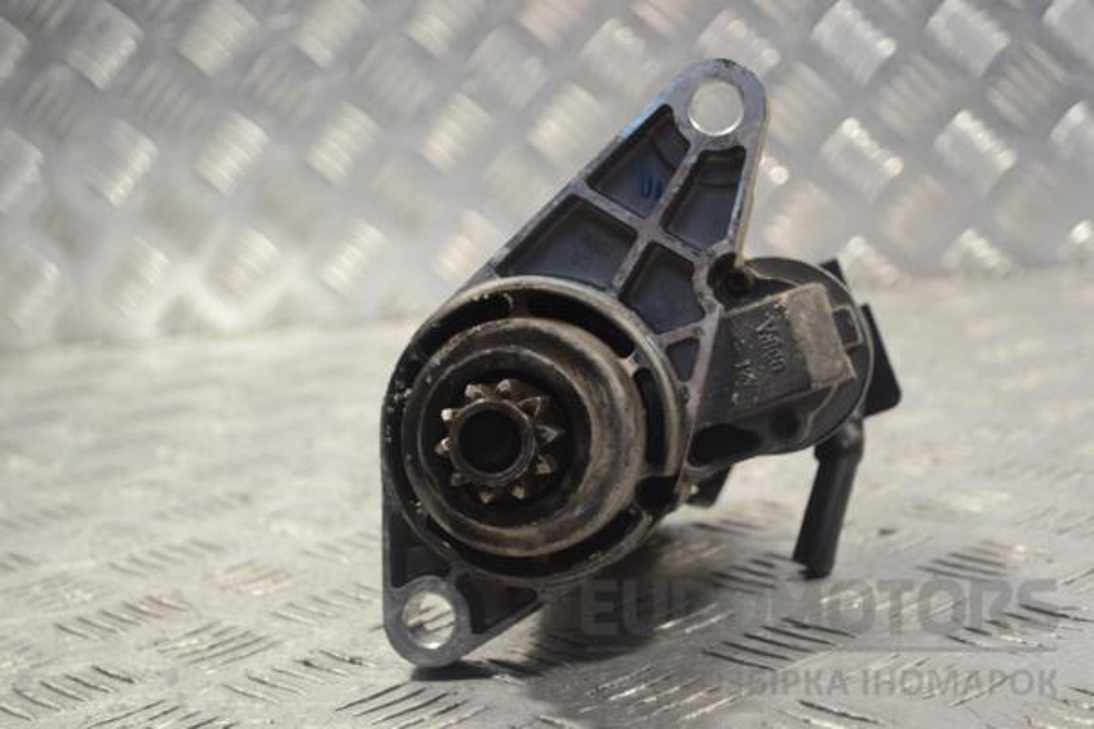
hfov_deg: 31.9
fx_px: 1914
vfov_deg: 21.6
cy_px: 364
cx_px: 547
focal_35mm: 63
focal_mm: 42
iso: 220
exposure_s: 1/30
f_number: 5.3
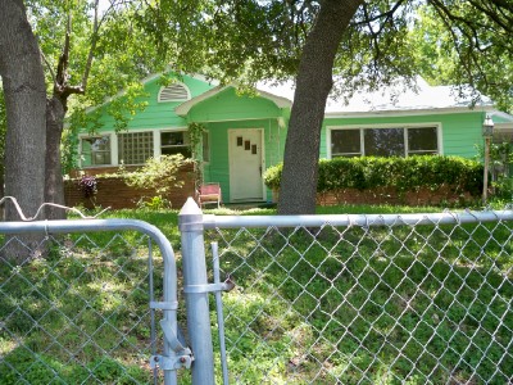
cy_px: 192
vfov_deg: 40.7
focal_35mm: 35
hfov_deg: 52.6
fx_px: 519
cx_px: 256
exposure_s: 1/125
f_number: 3.1
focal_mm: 6.3
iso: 64
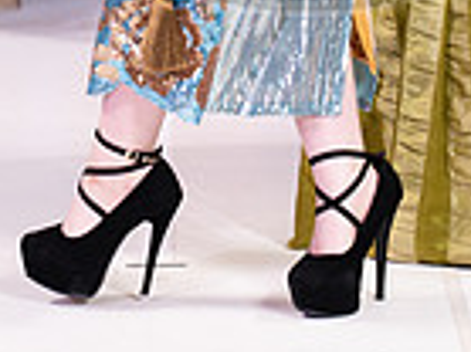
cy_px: -328
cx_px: 307
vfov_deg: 5.0
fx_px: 4010
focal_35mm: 295
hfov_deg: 6.7
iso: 2000
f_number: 5.6
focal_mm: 95
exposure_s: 1/400
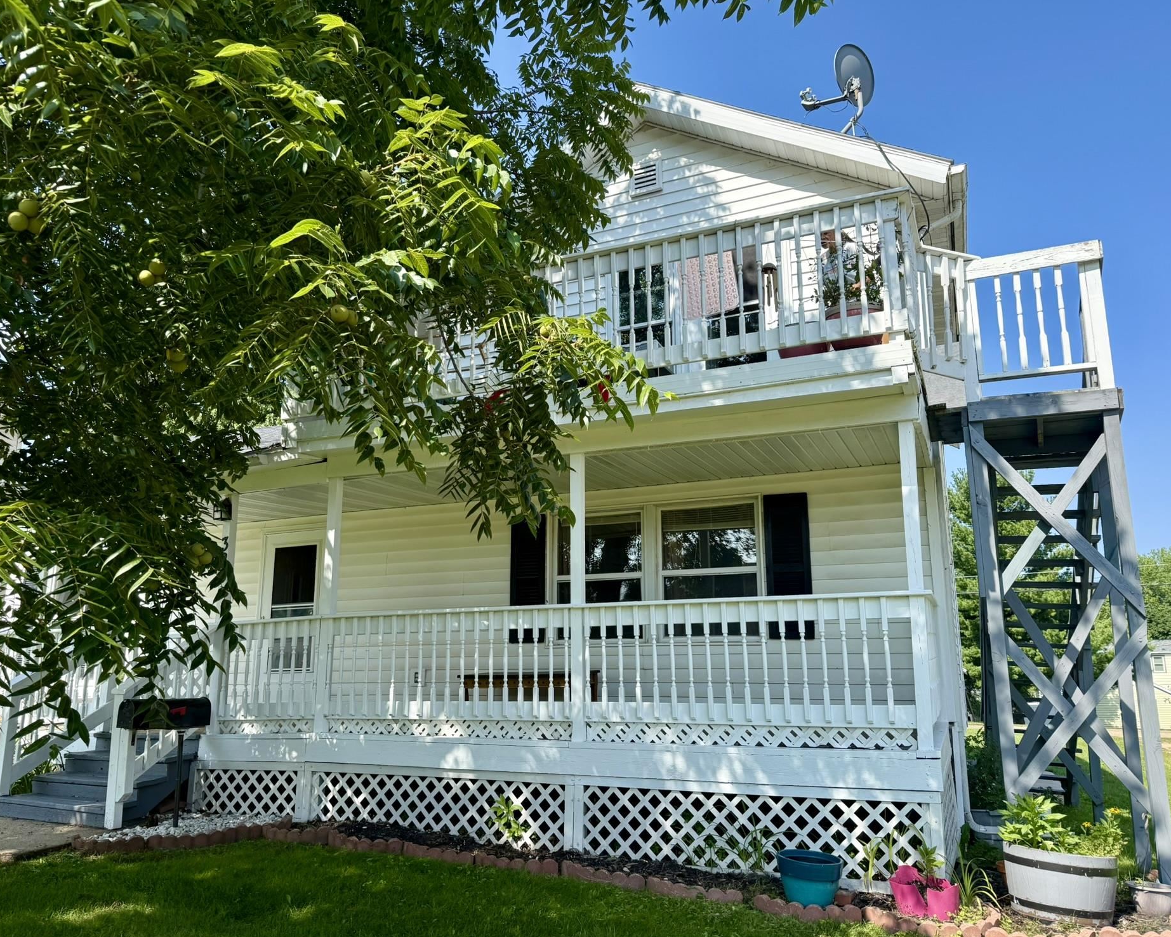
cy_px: 477
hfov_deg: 66.0
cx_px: 560
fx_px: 901
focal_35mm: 26
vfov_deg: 54.9
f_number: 1.78
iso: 100
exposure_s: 1/2525
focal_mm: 6.76
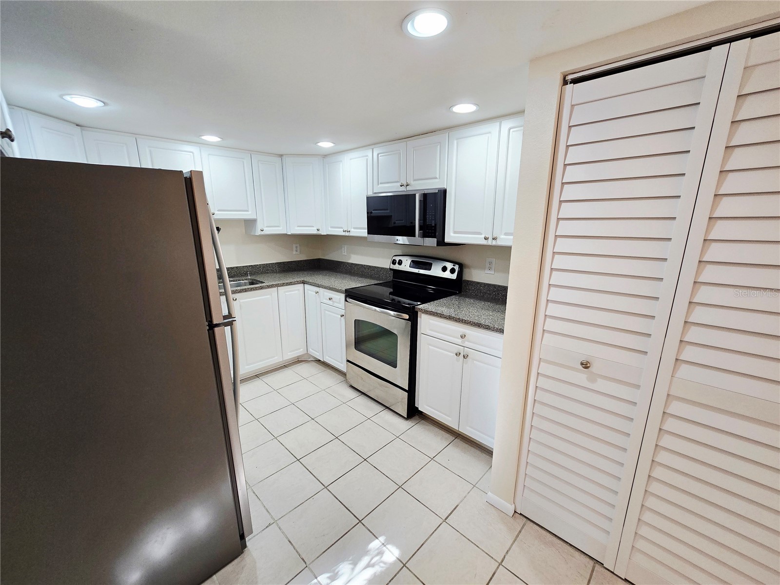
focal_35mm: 13
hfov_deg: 106.2
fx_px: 293
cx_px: 390
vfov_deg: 89.9
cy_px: 292
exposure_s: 1/60.2
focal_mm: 2.2
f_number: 2.2
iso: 100
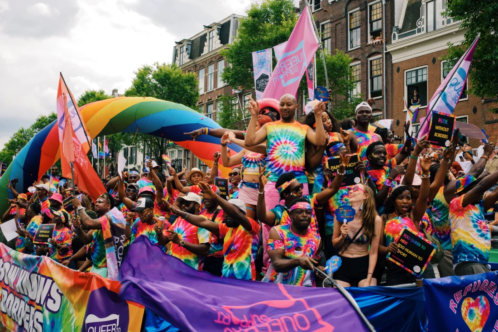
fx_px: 567
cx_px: 249
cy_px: 166
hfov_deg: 47.4
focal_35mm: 41
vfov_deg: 32.6
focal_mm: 27
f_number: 3.6
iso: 160
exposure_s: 1/400
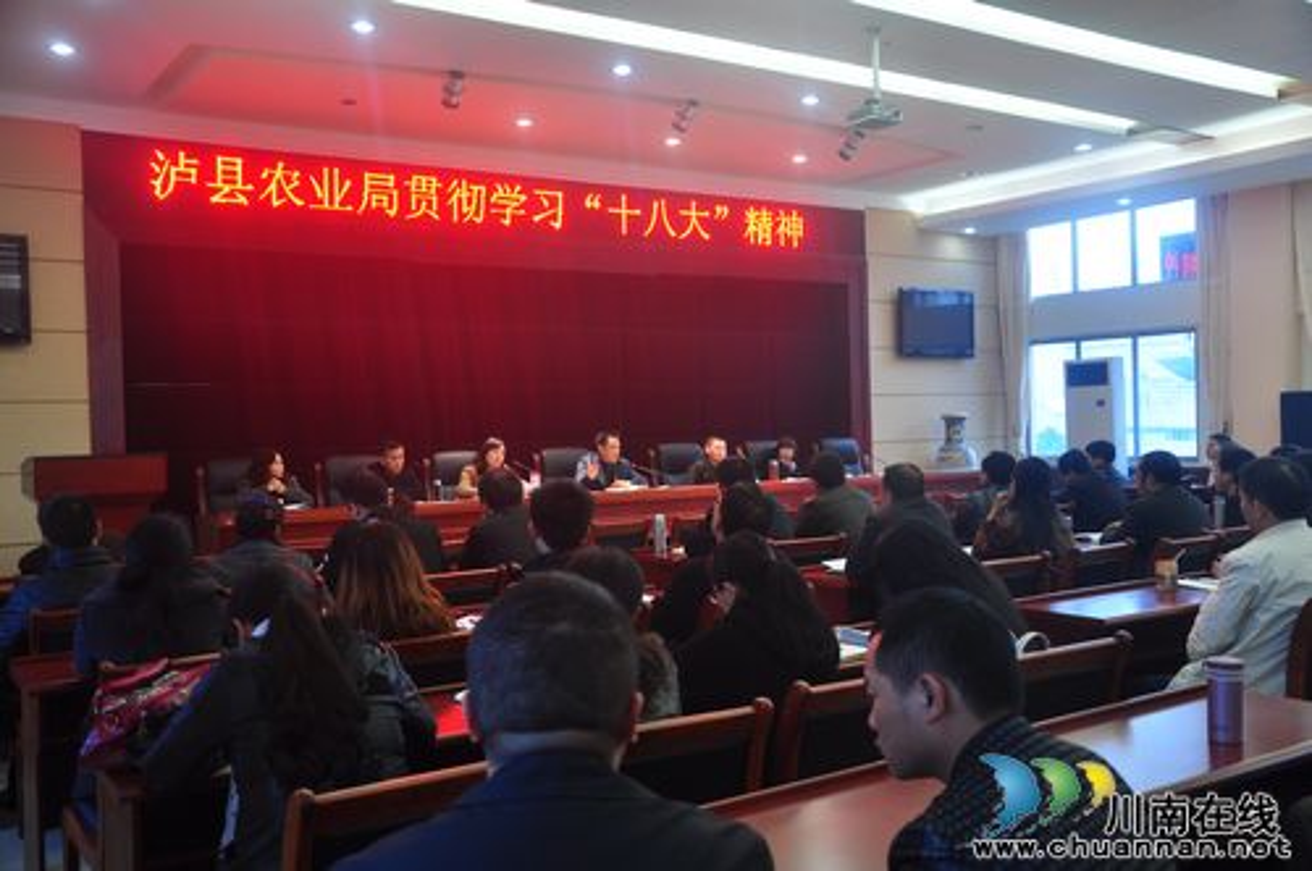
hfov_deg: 57.3
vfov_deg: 39.9
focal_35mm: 33
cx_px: 656
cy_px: 436
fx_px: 1201
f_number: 3.8
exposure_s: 1/20
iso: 200
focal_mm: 22
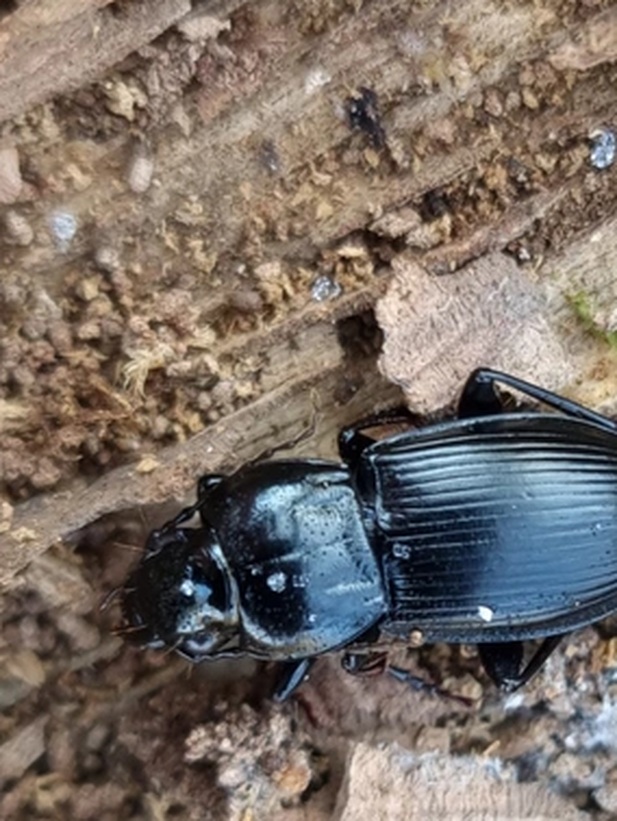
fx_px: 1045
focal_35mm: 44
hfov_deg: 32.7
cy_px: 528
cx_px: 391
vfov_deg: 42.5
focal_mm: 5.4
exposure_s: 1/50
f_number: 1.8
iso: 64
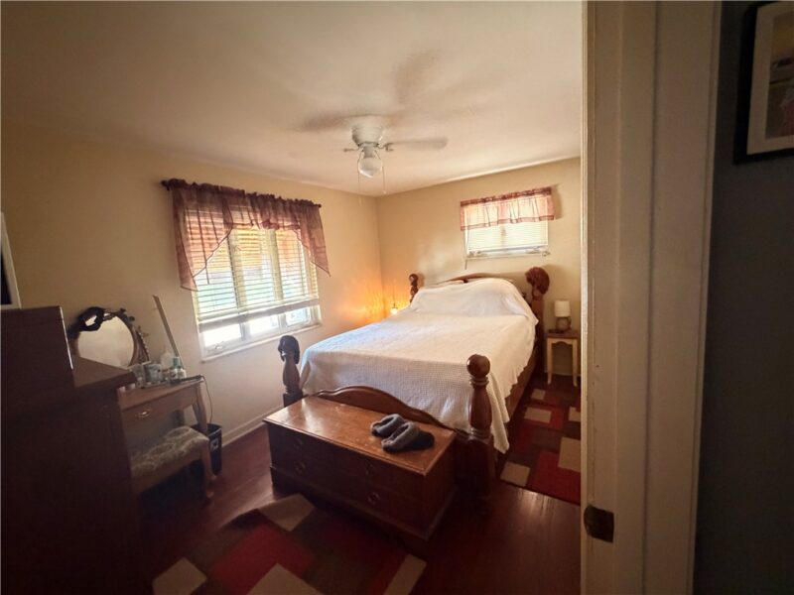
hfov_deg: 102.1
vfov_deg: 85.7
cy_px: 298
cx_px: 397
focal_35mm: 14
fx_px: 321
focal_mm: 2.22
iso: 1000
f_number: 2.2
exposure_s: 1/60
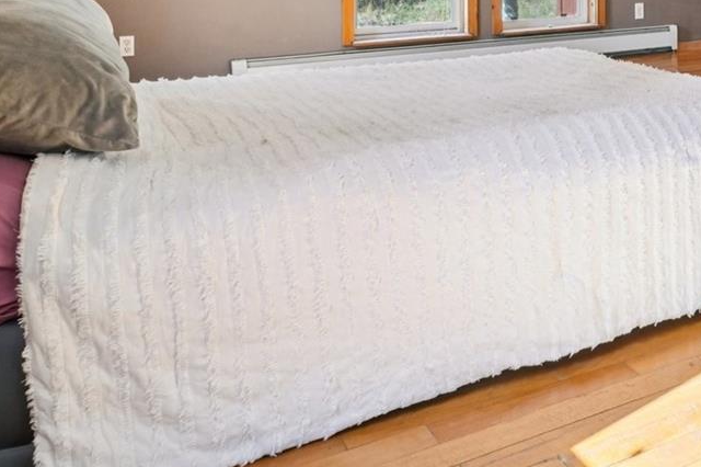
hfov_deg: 38.4
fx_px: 803
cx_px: 785
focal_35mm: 41
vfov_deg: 28.8
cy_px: -71
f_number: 8
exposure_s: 1/30
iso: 200
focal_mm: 11
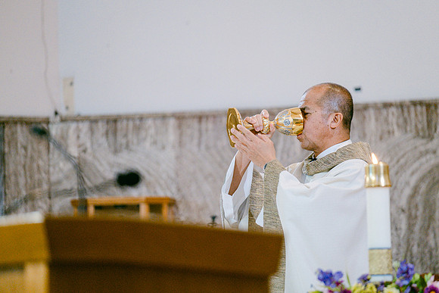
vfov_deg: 6.5
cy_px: 146
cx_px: 220
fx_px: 2561
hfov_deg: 9.8
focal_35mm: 210
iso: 2500
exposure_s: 1/125
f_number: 2.8
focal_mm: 140
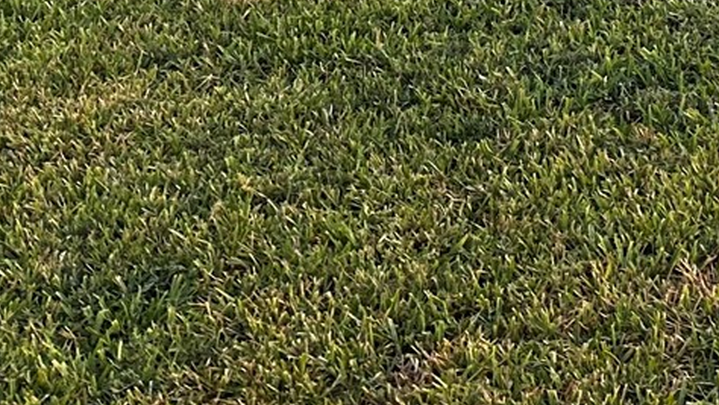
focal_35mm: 113
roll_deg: +0.3
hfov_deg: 15.1
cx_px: 1470
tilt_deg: -7.1
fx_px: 2155
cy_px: -435
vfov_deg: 9.9
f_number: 1.78
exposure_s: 1/494
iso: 80
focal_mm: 6.86
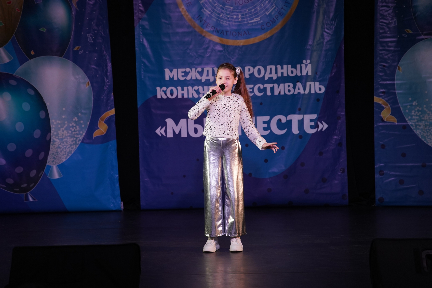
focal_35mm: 150
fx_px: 1800
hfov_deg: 13.7
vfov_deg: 9.1
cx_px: 216
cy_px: 144
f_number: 4
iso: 1600
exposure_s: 1/400
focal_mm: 150
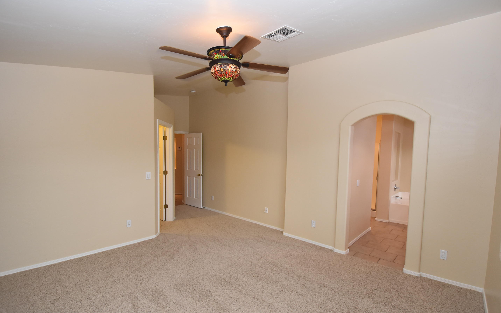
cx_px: 253
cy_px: 168
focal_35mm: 16
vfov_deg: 71.2
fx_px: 218
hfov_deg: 97.8
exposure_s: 1/60
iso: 800
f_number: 4
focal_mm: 10
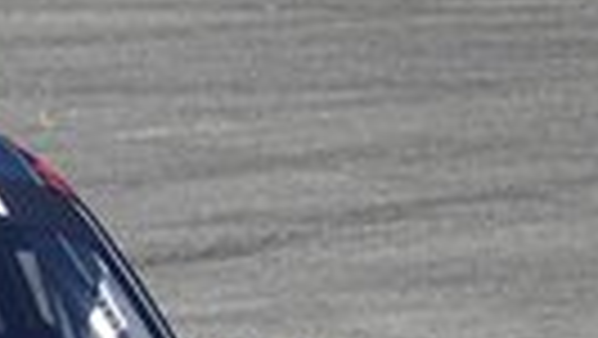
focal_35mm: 1173
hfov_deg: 1.8
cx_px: -279
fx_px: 18611
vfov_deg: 1.0
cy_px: 500
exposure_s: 1/800
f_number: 4
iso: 100
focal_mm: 120.91
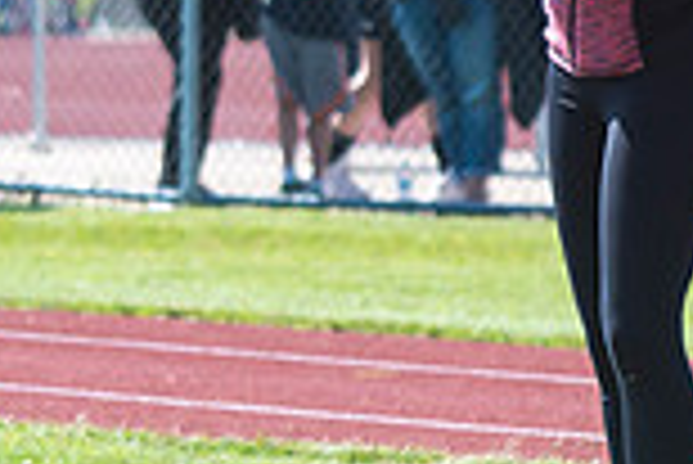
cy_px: 47
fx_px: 12351
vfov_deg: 2.1
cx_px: 14
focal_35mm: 641
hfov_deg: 3.2
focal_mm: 170
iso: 1000
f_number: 6.3
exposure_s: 1/2500
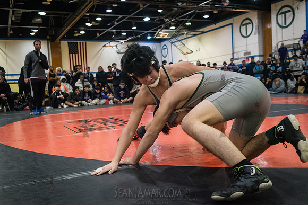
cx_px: 154
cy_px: 102
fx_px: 300
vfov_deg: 37.9
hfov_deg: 54.4
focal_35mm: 35
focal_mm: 35
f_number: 4
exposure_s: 1/400
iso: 8000
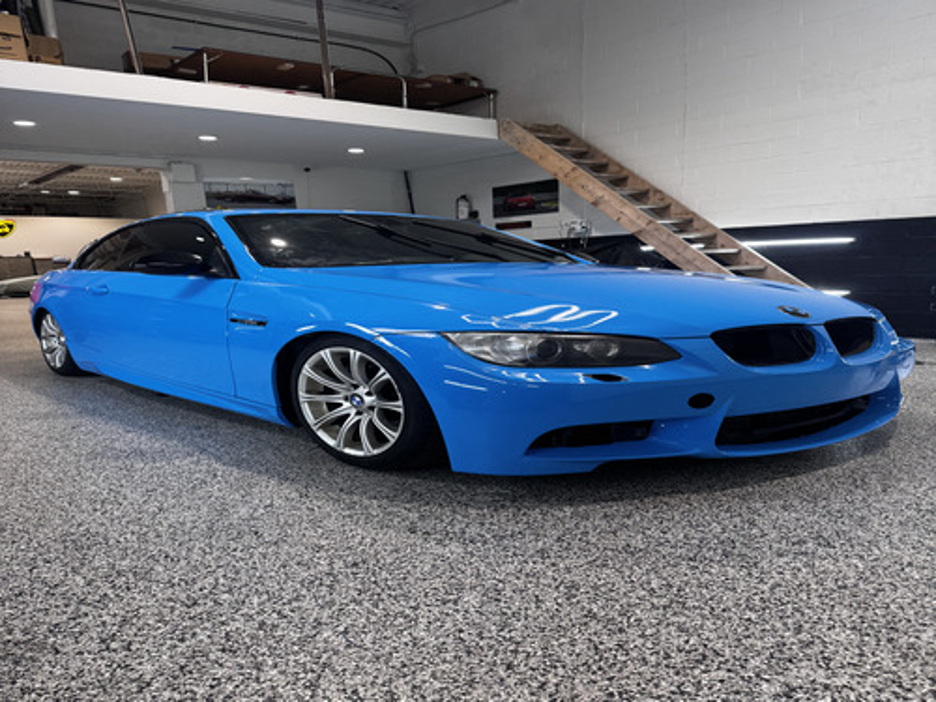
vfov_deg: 56.8
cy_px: 351
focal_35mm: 24
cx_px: 468
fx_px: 649
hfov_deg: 71.6
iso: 64
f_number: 1.78
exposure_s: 1/120
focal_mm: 6.76
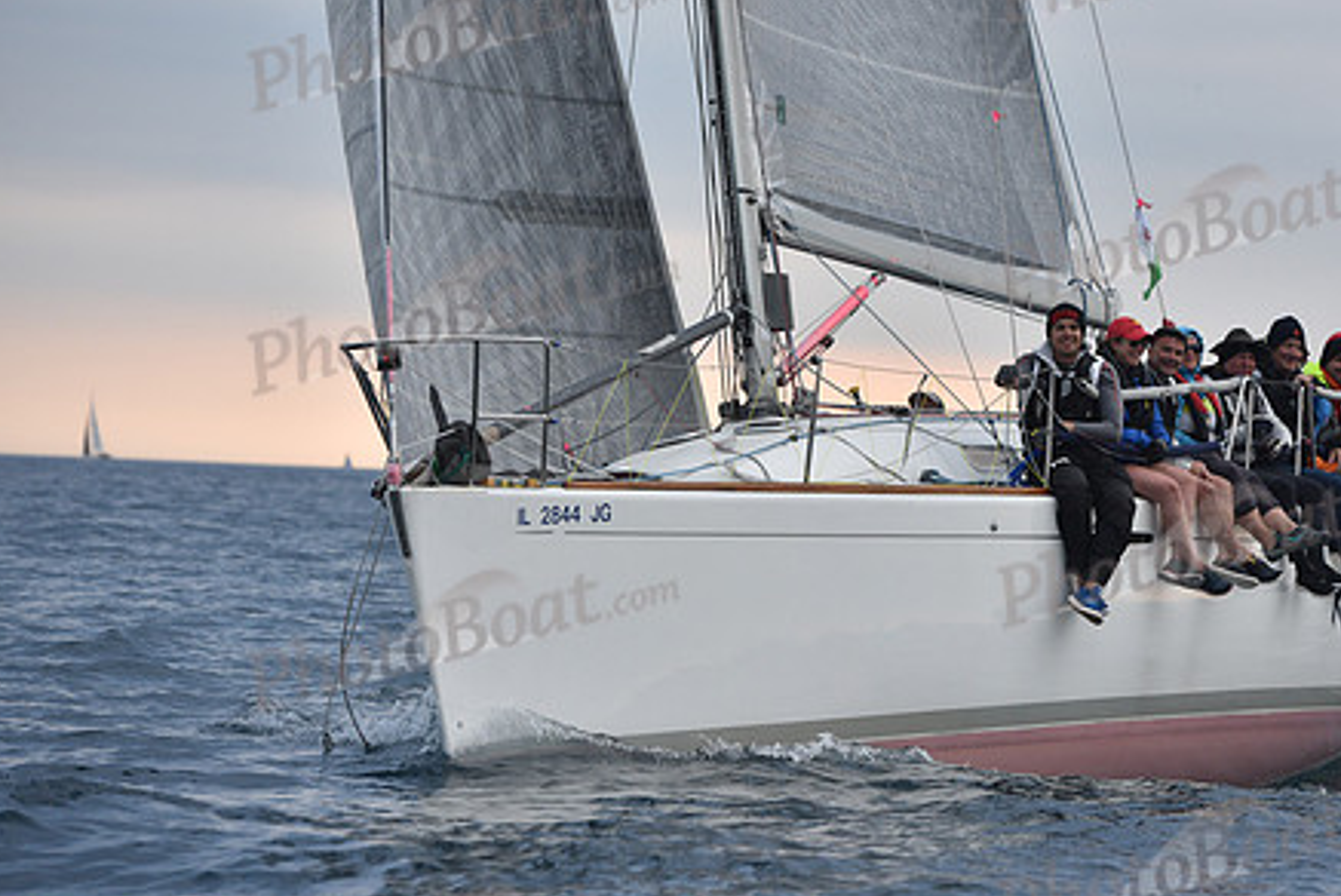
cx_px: 841
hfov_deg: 9.4
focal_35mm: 219
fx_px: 8163
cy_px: 431
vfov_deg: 6.3
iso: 500
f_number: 5
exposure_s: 1/640
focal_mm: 165
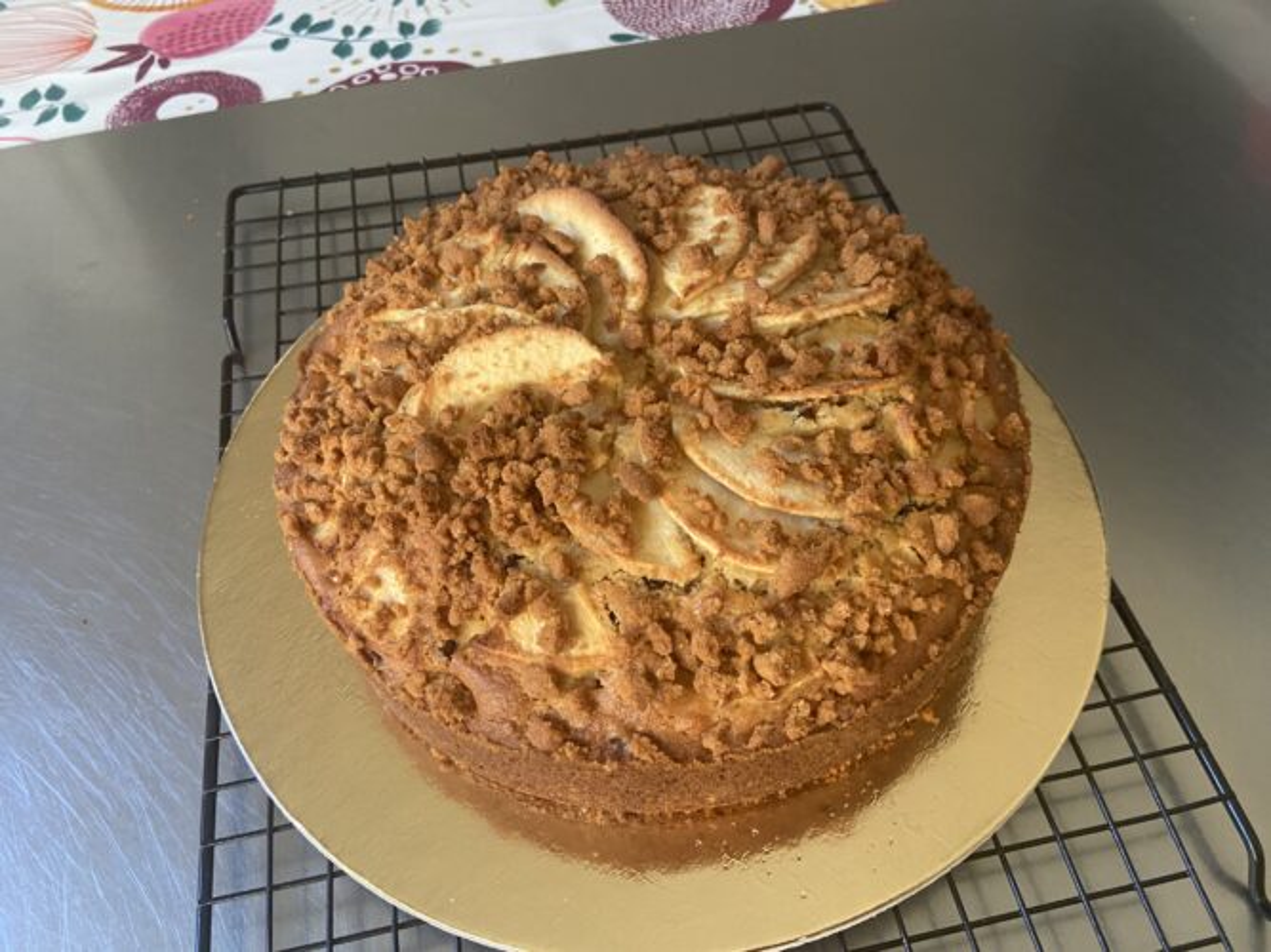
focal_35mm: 26
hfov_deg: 67.3
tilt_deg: -55.0
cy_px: 476
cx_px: 636
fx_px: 954
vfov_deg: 53.0
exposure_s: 1/60
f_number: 1.8
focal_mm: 4.25
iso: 200
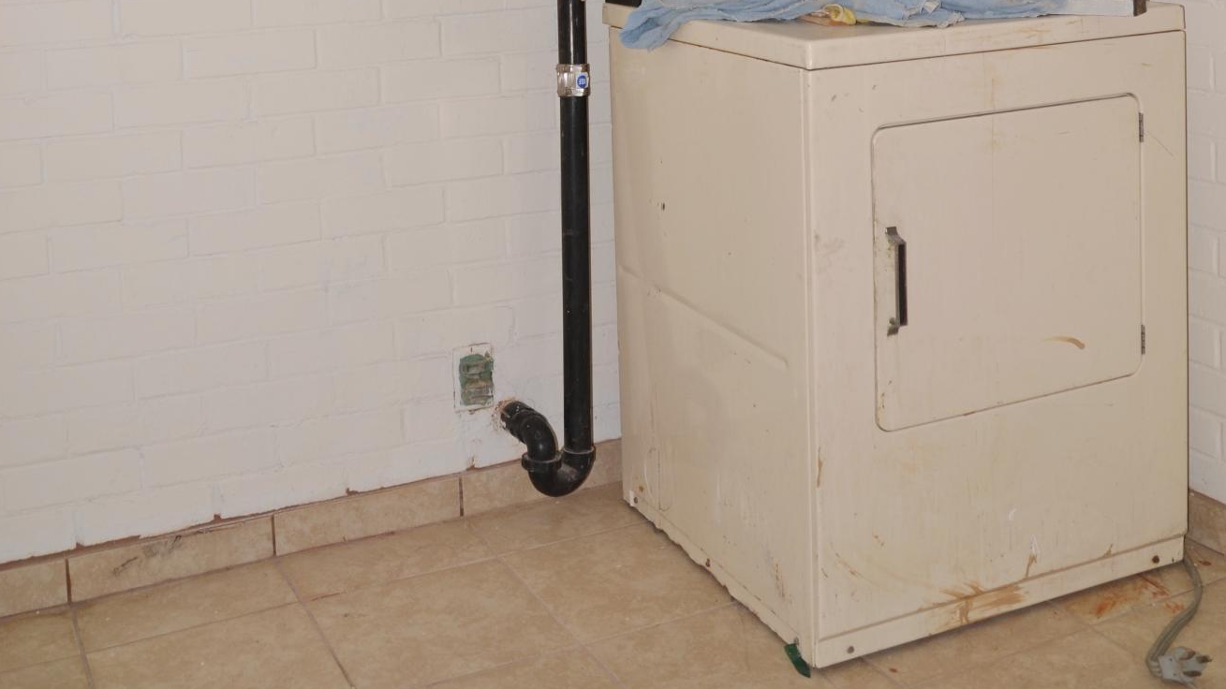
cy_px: -125
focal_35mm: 48
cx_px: 612
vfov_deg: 23.0
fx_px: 1560
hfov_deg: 42.9
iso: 100
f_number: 3.5
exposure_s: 1/60
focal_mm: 20
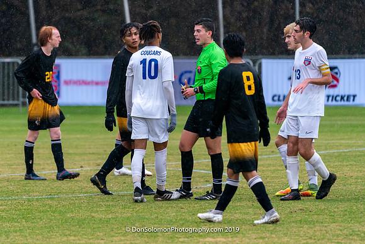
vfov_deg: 3.1
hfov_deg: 4.7
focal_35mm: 438
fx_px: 4440
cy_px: 93
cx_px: 140
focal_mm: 345
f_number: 5.6
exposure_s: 1/1000
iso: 3200
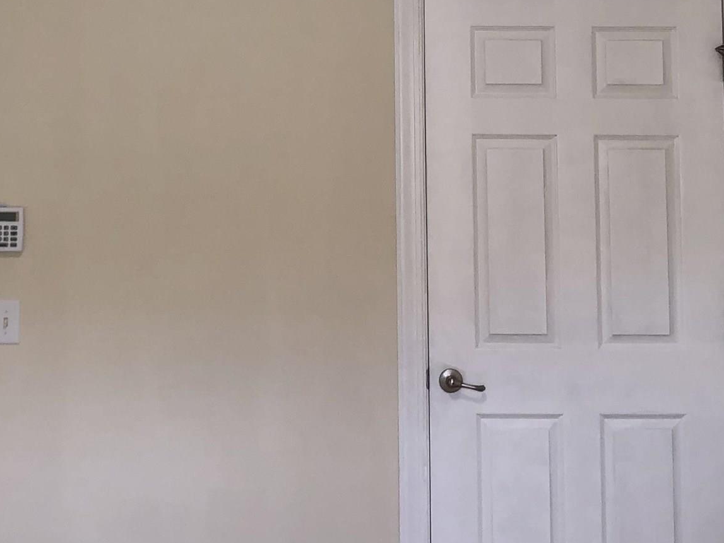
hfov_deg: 25.9
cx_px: 276
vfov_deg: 19.2
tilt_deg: +5.7
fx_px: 1568
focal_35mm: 75
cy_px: 22
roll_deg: +1.2
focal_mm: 3.99
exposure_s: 1/19
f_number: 1.8
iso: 25
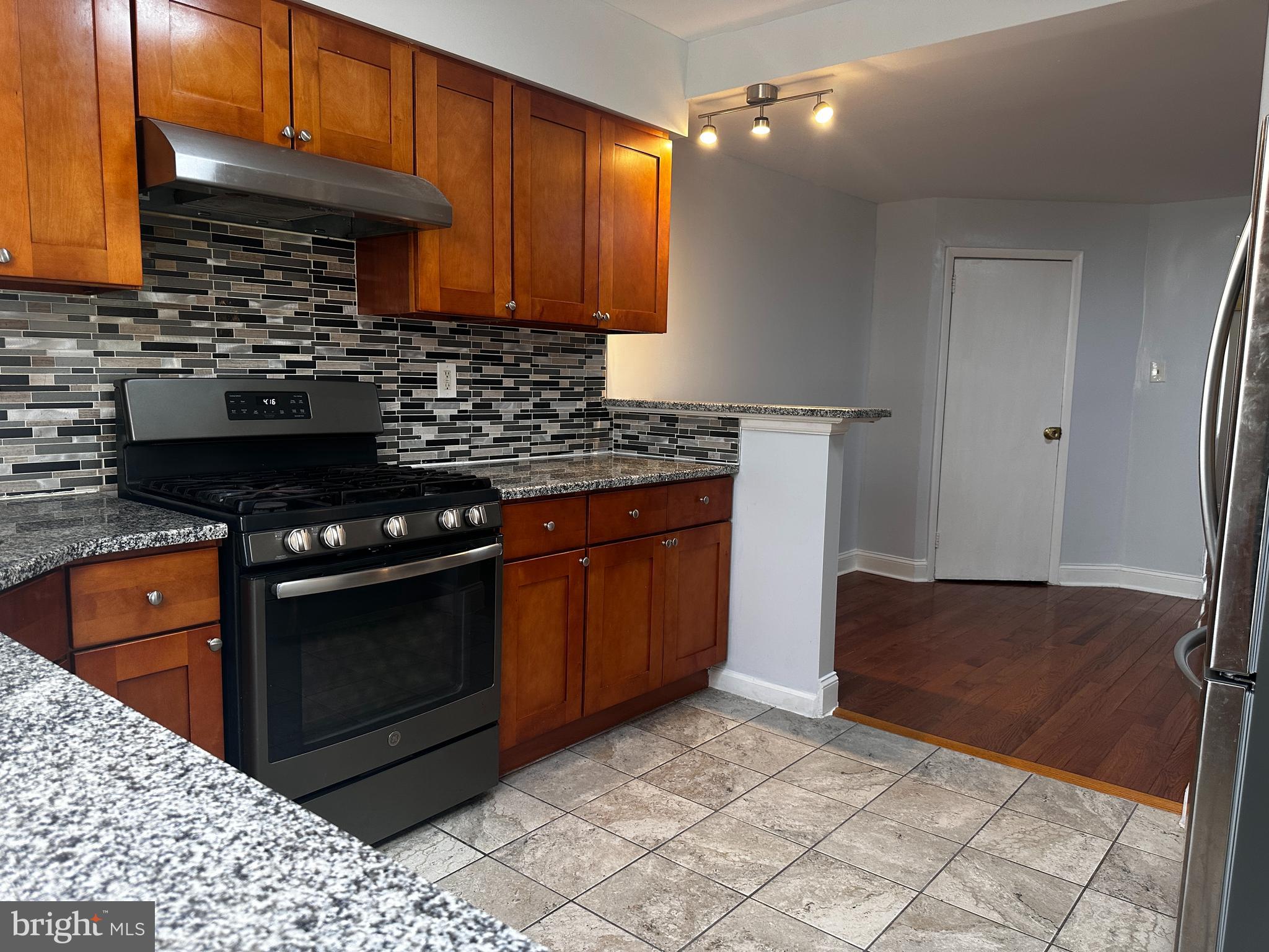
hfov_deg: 71.6
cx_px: 634
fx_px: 880
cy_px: 476
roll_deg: -1.4
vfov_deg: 56.8
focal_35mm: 24
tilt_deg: -6.6
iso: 160
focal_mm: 6.86
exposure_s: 1/120
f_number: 1.78
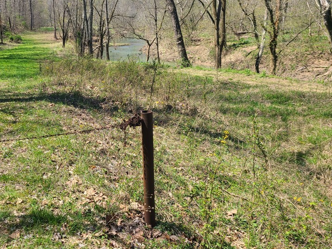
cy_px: 122
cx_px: 97
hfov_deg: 48.8
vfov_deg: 38.7
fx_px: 355
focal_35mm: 37
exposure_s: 1/1120
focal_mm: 5.4
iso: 40
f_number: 1.8
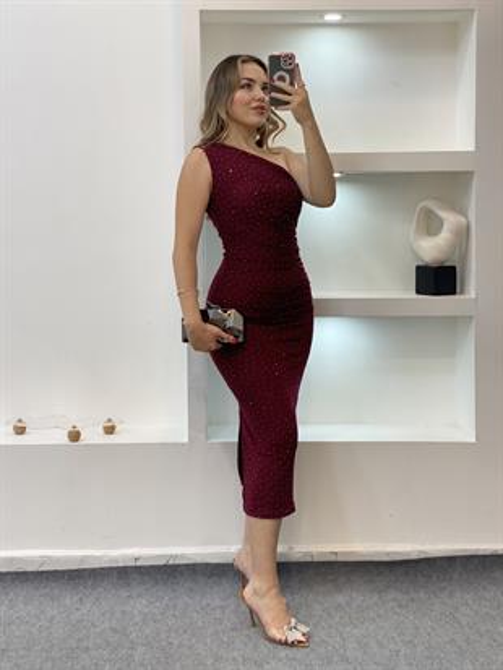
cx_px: 252
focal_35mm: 52
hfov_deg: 28.0
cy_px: 335
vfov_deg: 36.8
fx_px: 1007
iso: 80
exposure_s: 1/100
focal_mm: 6
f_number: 2
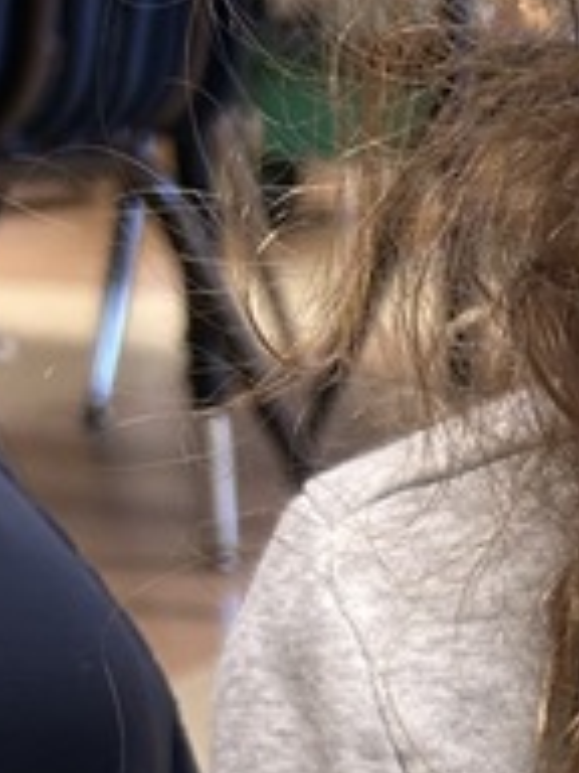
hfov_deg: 10.0
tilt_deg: -21.8
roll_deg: -2.8
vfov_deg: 13.5
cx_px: 1098
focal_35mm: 139
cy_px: 1123
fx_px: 3100
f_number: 1.5
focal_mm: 5.7
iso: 100
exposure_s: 1/60
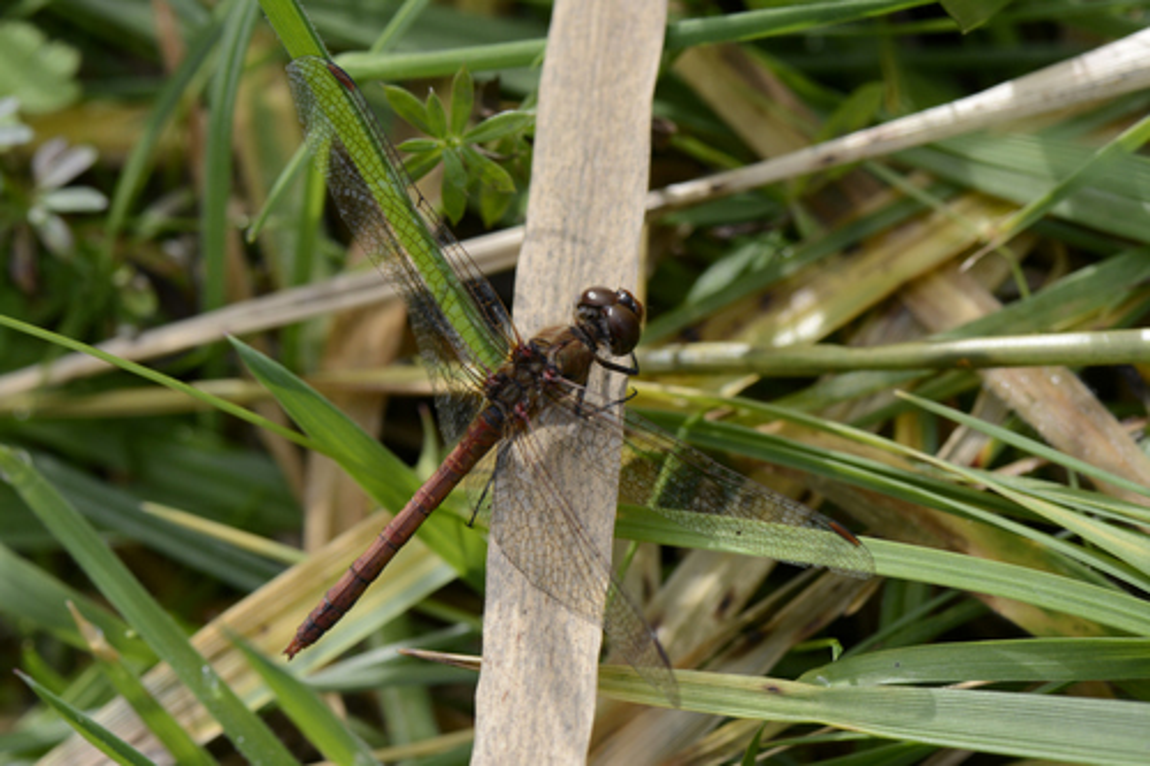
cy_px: 383
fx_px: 3353
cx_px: 575
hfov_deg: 19.5
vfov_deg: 13.0
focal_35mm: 105
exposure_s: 1/400
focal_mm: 105
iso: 500
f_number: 10
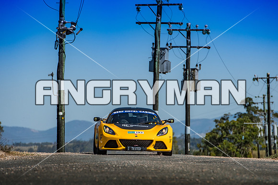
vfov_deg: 4.6
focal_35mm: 300
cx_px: 139
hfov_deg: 6.9
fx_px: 2317
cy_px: 92
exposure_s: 1/2500
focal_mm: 200
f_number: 4.5
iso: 100
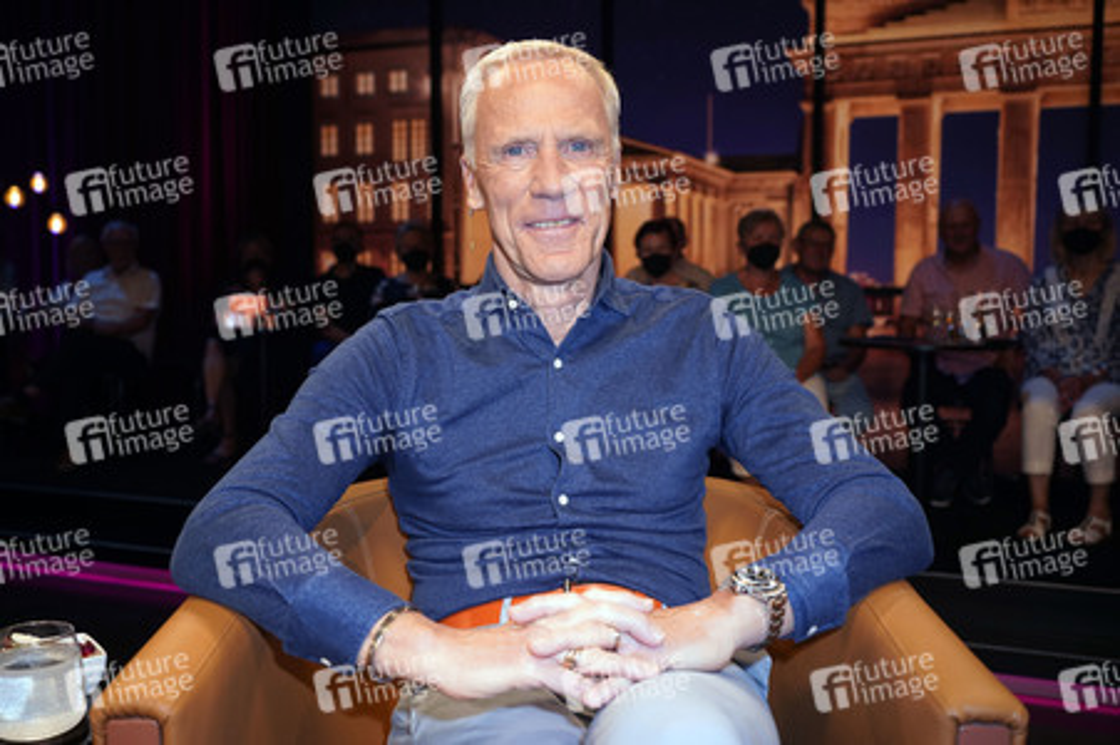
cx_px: 560
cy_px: 372
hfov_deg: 54.5
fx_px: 1088
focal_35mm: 35
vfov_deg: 37.8
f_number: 4.5
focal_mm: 35
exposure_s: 1/125
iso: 1600
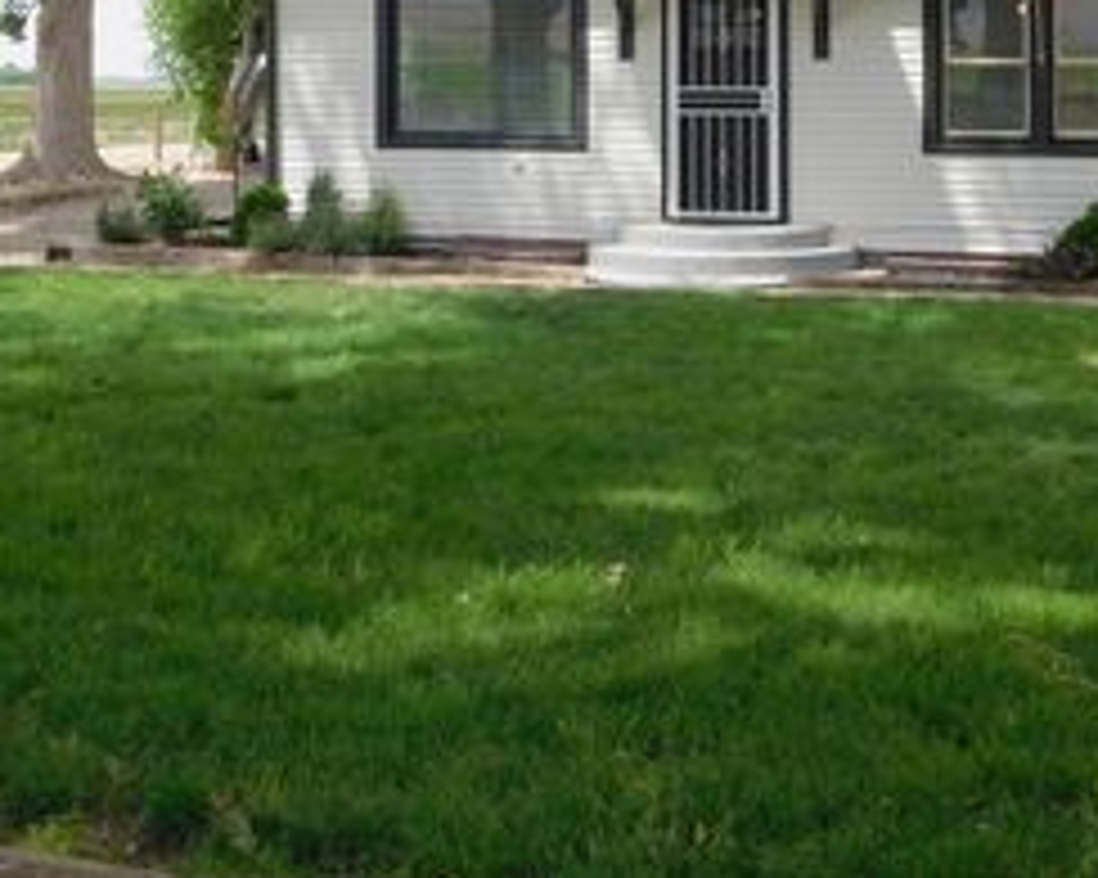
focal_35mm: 56
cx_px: 621
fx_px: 1819
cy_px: 52
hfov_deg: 33.5
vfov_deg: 26.0
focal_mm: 4.9
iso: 125
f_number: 3.2
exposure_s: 1/640
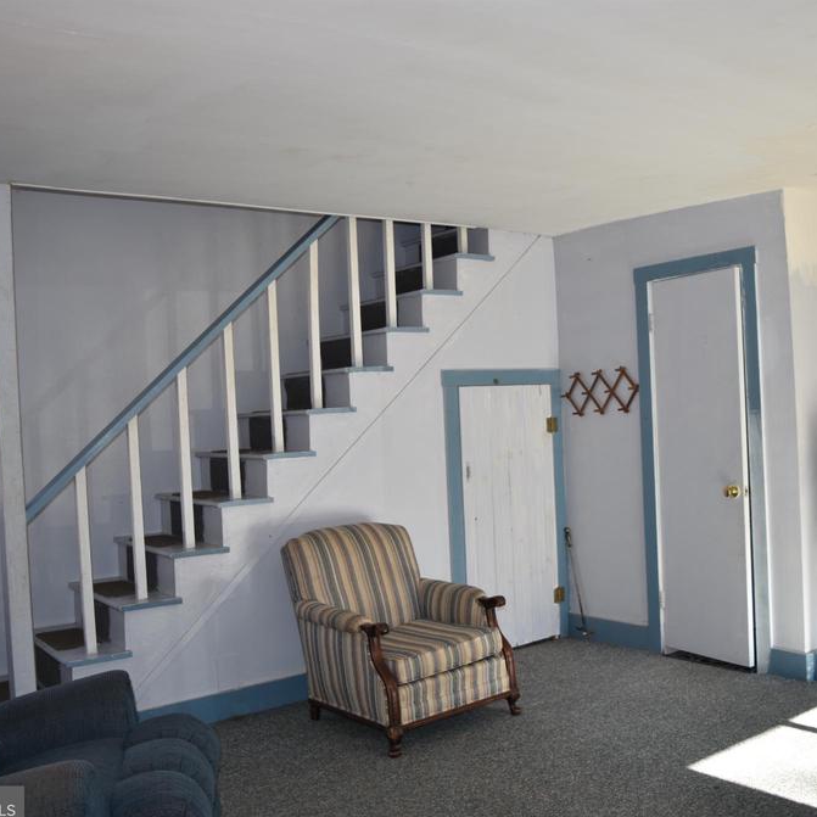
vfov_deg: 47.2
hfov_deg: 46.8
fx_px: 935
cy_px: 415
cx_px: 513
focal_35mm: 35
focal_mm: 18
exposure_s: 1/40
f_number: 3.5
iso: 110
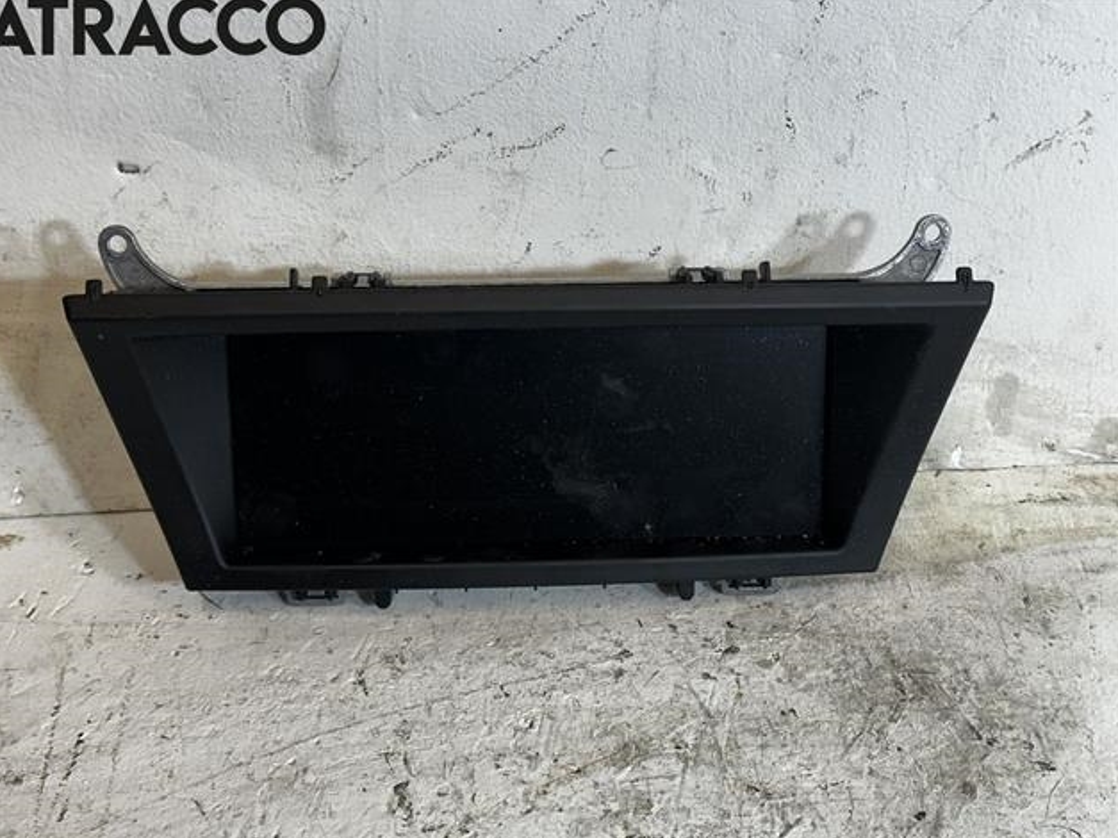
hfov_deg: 38.9
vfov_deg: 29.7
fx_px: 1582
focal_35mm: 49
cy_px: 423
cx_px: 553
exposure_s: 1/100
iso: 80
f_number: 1.78
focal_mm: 6.86
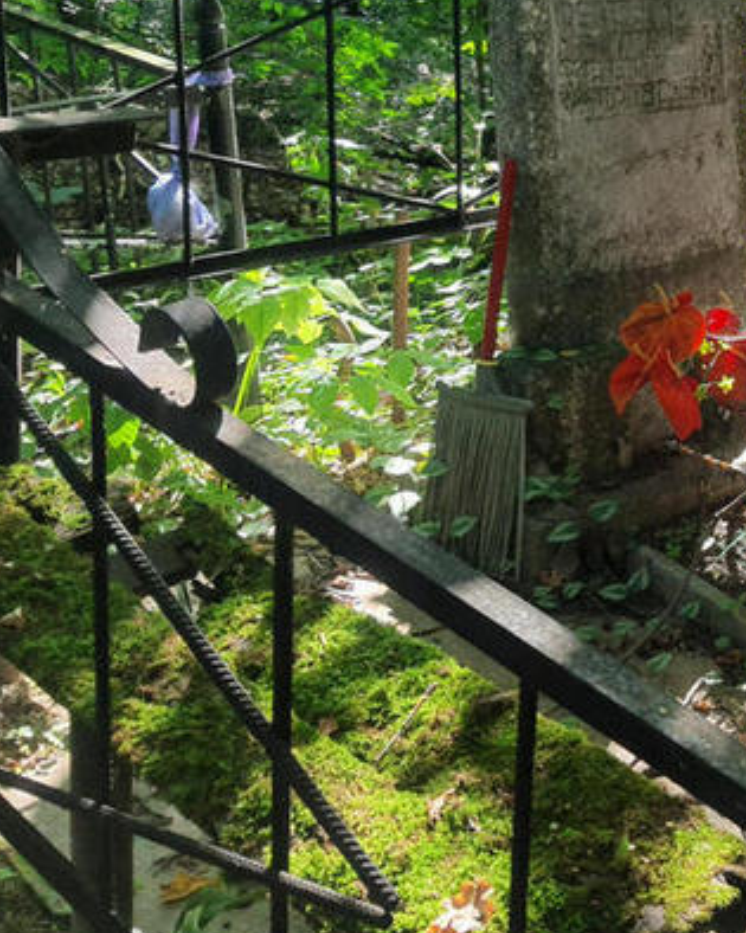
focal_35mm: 66
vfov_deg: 28.1
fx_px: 1822
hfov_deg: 21.5
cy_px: 192
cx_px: 890
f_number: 1.7
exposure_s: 1/463
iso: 50
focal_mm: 4.32
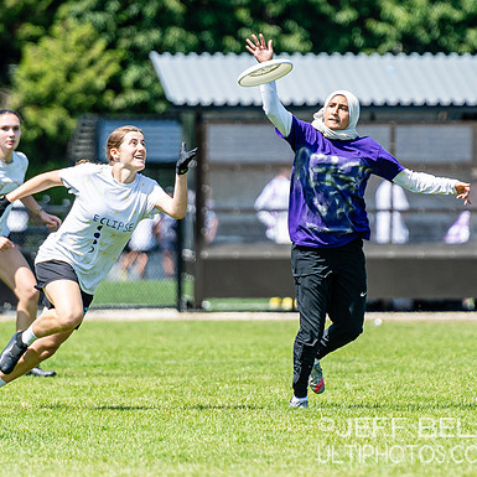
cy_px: 101
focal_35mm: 646
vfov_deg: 2.7
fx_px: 10071
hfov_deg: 2.7
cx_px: 368
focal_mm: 200
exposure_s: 1/2000
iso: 180
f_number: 3.2
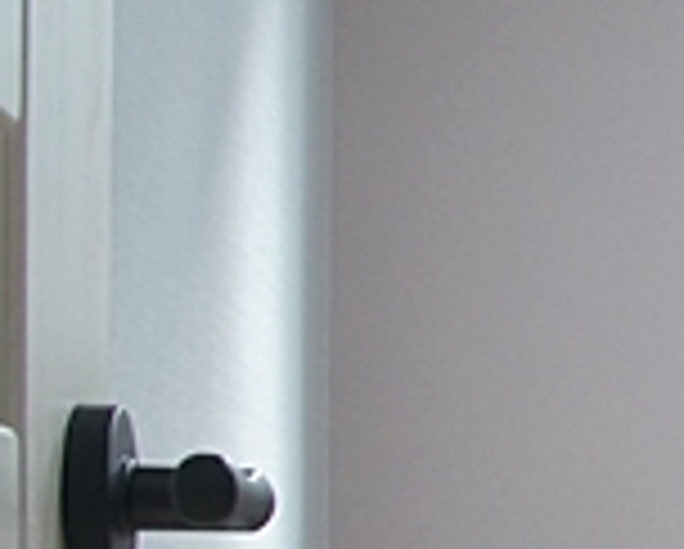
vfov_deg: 18.5
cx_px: 1701
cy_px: 526
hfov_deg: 14.2
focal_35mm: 81
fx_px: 1651
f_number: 7.1
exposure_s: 1/25
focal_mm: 11
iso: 800
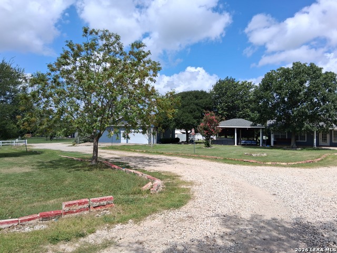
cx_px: 168
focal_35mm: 26
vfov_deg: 53.1
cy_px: 126
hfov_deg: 67.3
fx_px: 253
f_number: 1.8
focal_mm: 3.98
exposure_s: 1/683
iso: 25
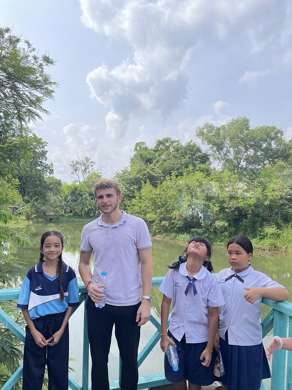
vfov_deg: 67.3
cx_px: 146
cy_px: 195
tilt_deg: +2.3
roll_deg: +0.3
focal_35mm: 26
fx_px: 292
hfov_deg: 53.1
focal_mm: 4.2
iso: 32
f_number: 1.6
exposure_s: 1/1014
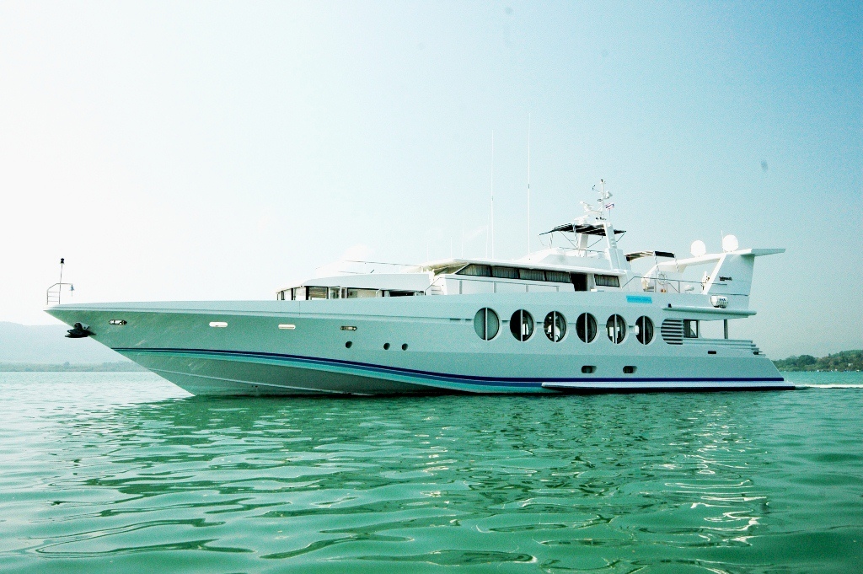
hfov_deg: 57.3
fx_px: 790
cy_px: 287
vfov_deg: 39.9
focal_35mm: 33
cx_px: 432
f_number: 9
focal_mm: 22
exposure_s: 1/320
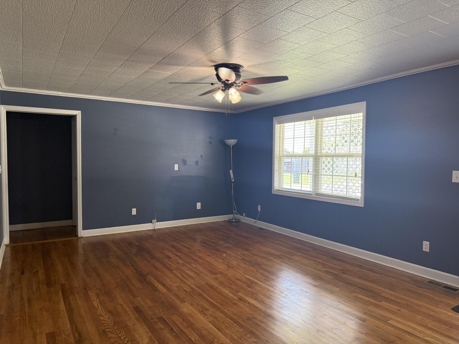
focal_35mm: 24
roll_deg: -0.5
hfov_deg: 71.6
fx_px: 318
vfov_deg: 56.8
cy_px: 172
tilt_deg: -1.7
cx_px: 230
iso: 400
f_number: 1.78
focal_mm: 6.76
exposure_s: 1/120
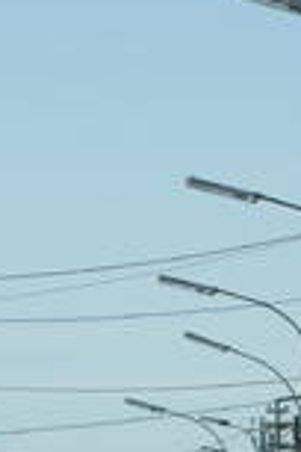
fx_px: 6145
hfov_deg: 2.8
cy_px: 201
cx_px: 359
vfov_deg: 4.2
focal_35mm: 490
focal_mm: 100
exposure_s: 1/250
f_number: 8
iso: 100
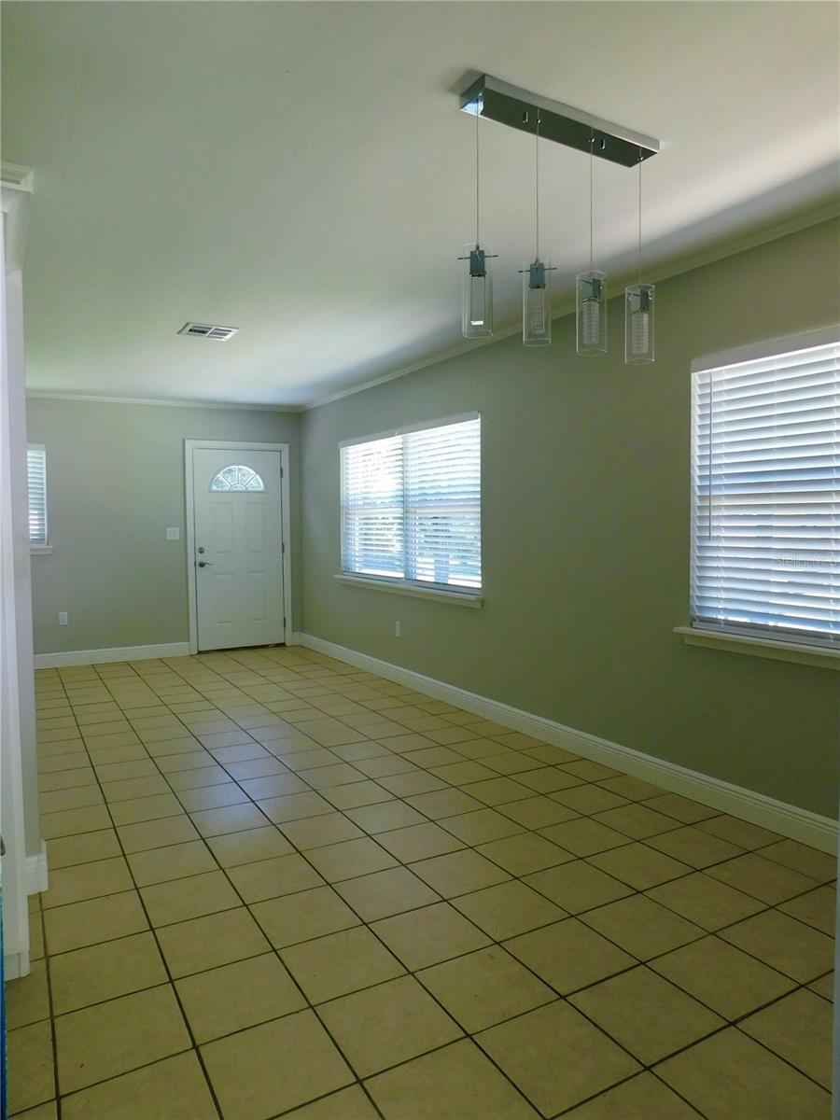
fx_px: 744
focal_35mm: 23
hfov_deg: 58.9
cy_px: 560
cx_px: 420
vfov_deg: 73.9
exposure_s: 1/50
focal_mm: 4
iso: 125
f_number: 3
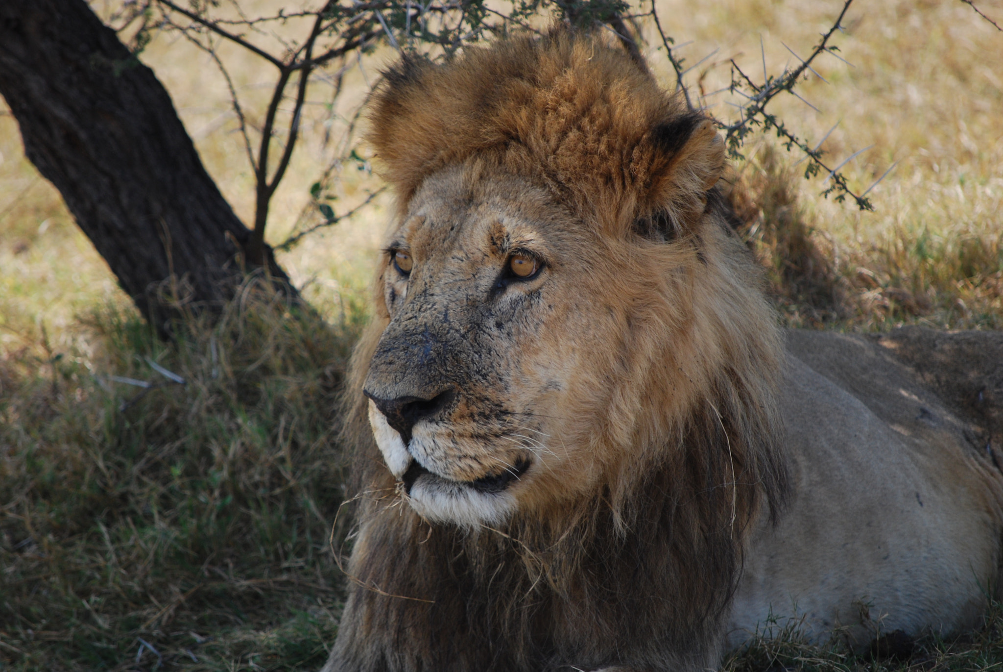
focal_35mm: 300
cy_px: 336
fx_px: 8368
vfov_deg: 4.6
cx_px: 502
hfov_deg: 6.9
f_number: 5.6
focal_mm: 200
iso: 320
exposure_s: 1/500
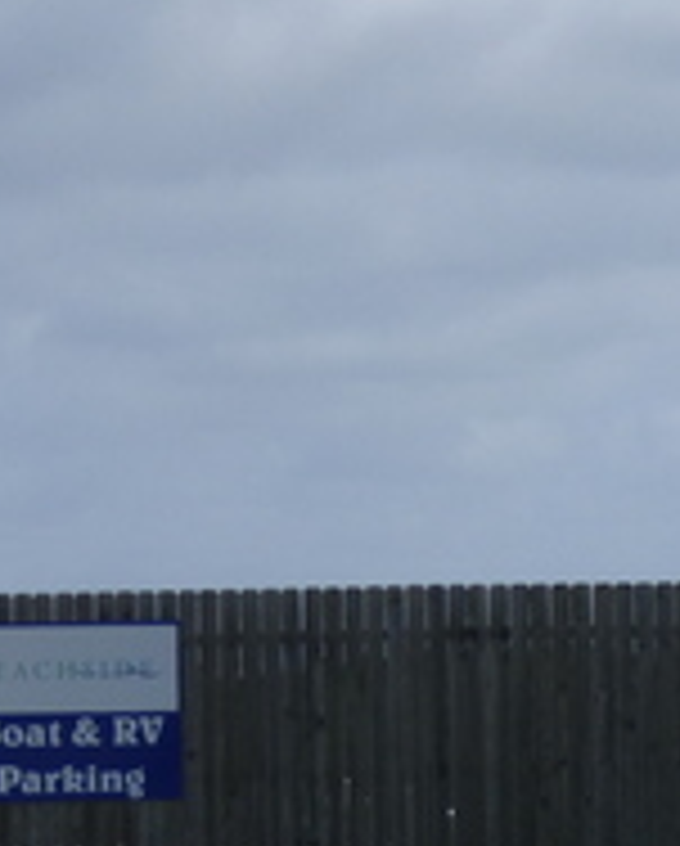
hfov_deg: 5.1
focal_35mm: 302
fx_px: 7579
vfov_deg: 6.4
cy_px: 760
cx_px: 198
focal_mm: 15.15
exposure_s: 1/1000
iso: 100
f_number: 4.6
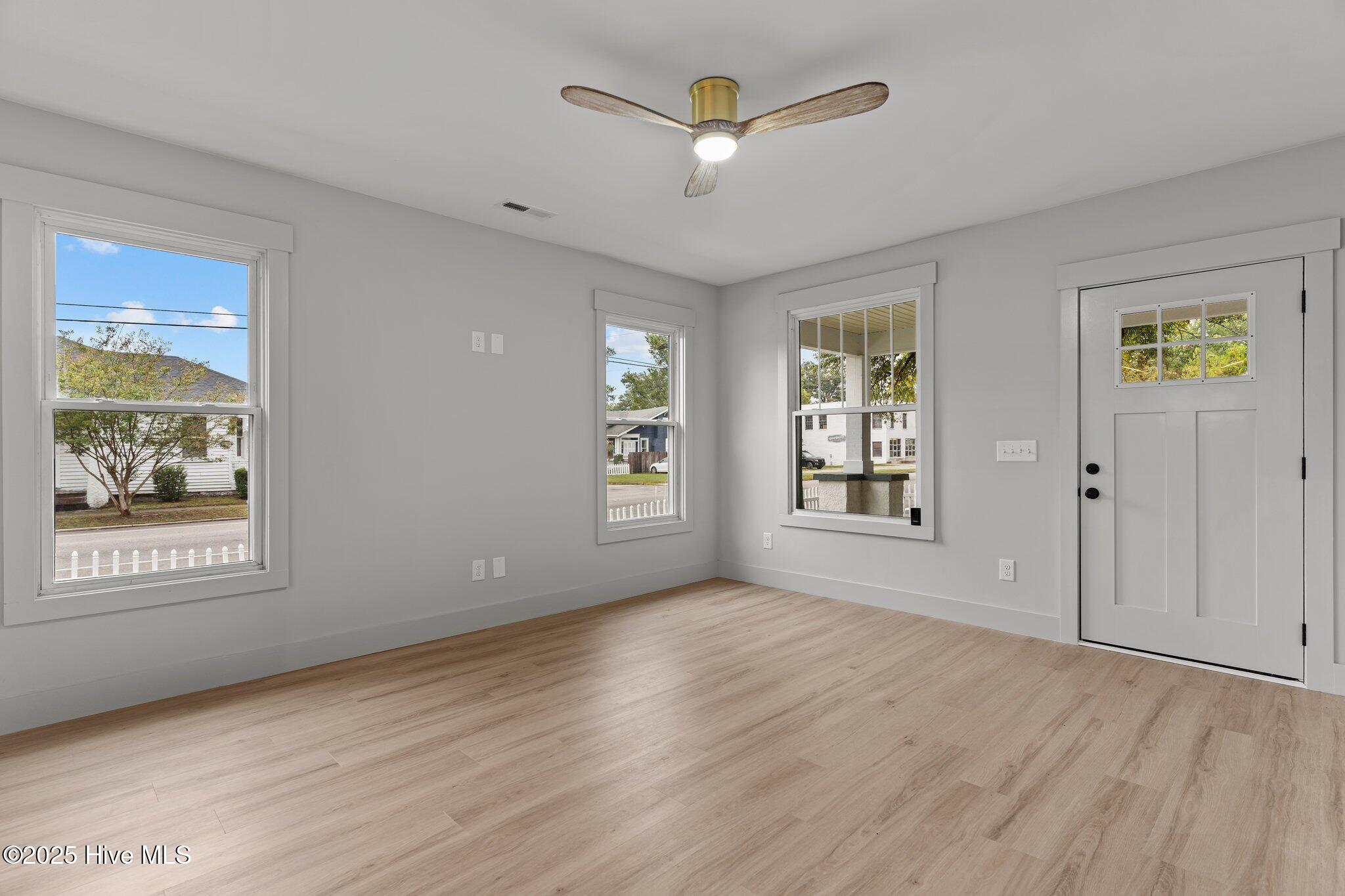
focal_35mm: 17
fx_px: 635
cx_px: 672
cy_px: 448
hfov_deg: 93.3
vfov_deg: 70.4
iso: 100
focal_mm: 17
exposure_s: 1
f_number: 5
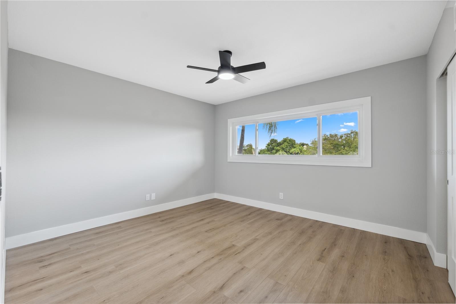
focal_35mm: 14
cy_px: 152
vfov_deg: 81.2
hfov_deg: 104.3
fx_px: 177
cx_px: 228
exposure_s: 1/20
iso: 400
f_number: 8
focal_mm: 14
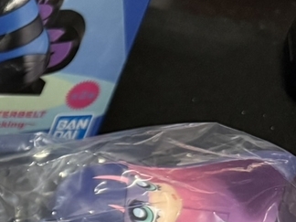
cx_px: -248
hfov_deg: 17.5
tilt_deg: -46.7
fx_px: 761
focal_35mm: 89
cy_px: 258
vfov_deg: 16.0
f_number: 1.78
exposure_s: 1/50
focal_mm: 6.76
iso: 800
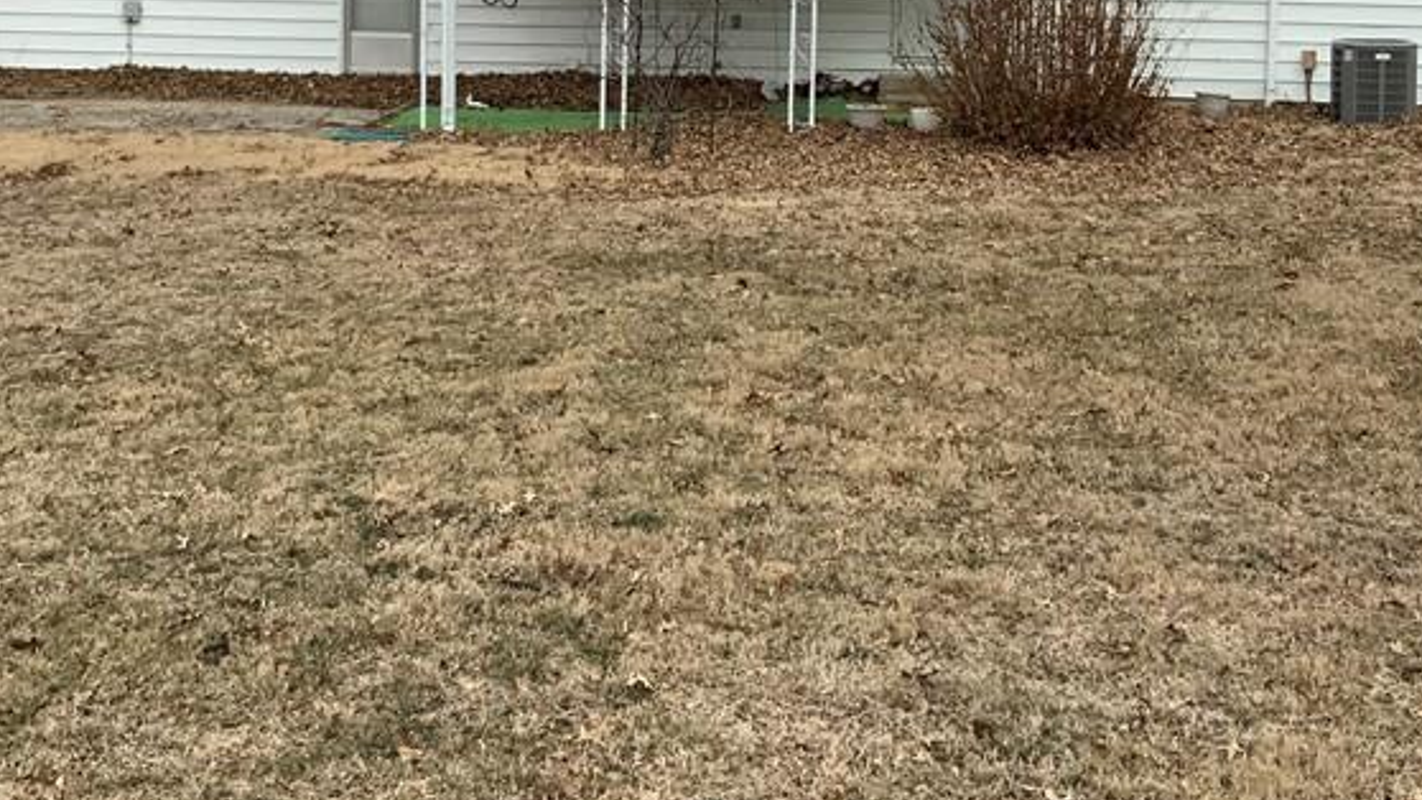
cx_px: 724
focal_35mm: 58
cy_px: 23
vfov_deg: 20.2
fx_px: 2187
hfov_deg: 36.0
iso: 16
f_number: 1.8
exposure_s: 1/912
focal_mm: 3
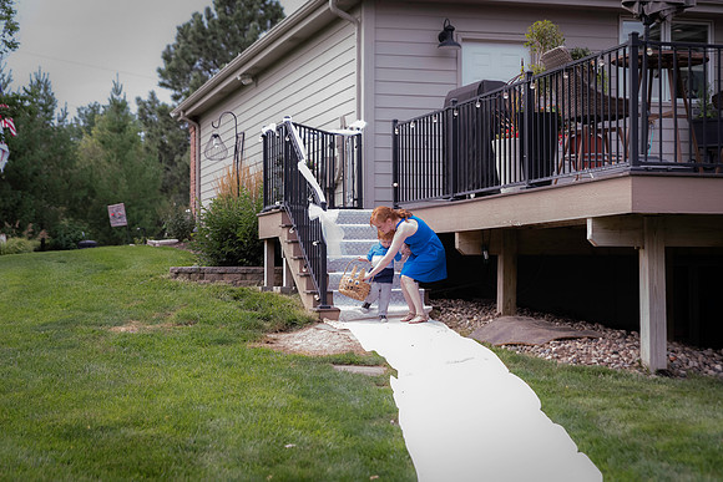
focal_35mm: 70
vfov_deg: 19.5
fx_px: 1406
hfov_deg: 28.8
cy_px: 241
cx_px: 362
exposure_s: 1/1250
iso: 3200
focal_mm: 70
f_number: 4
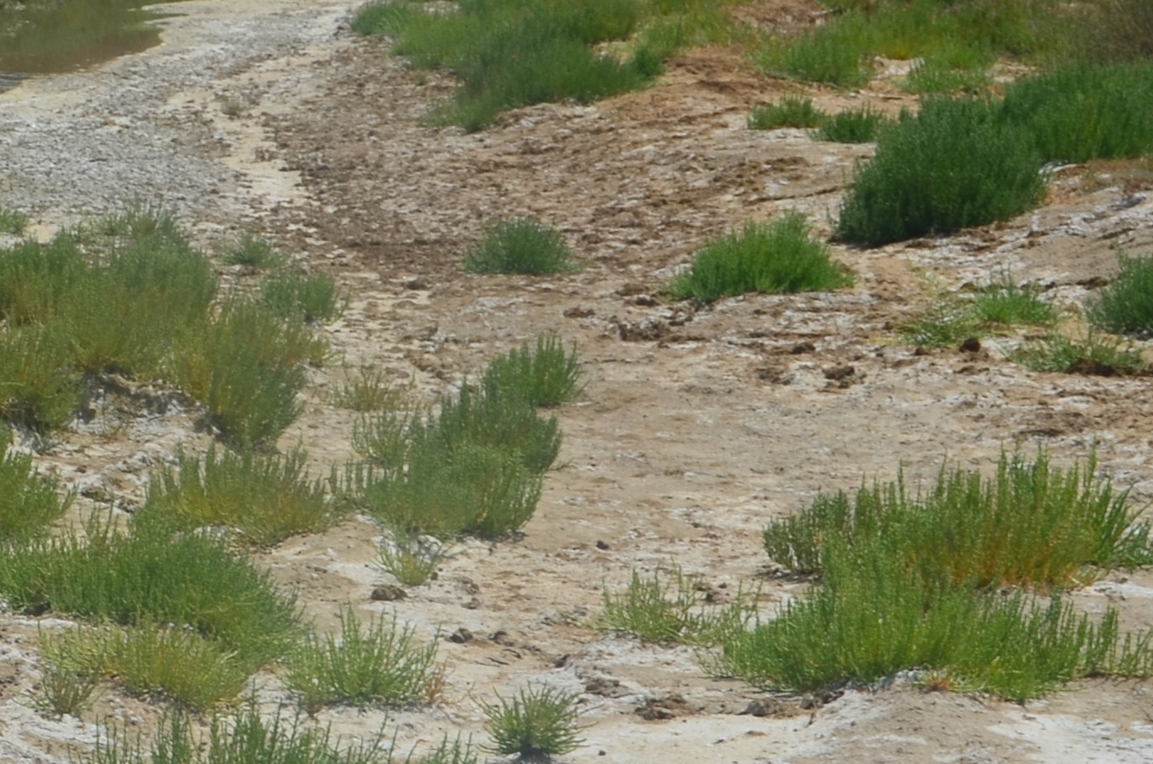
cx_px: -418
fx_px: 5178
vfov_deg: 8.4
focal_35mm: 162
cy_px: 329
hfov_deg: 12.3
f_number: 11
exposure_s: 1/160
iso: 100
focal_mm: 30
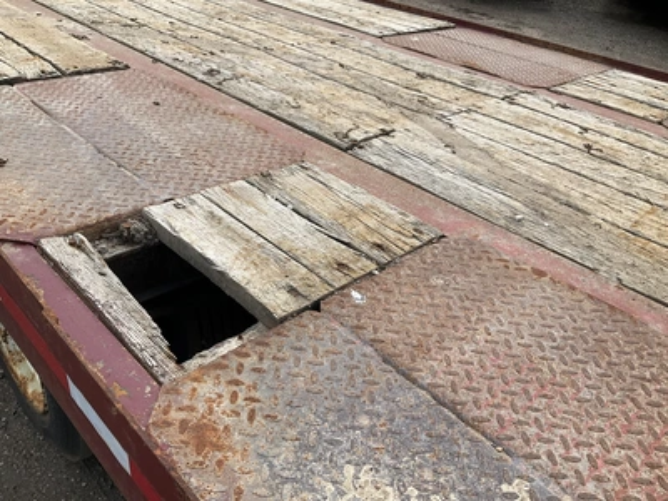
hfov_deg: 61.7
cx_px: 334
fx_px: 560
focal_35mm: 29
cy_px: 250
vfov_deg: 48.2
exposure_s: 1/1279
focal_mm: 3
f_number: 1.8
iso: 25
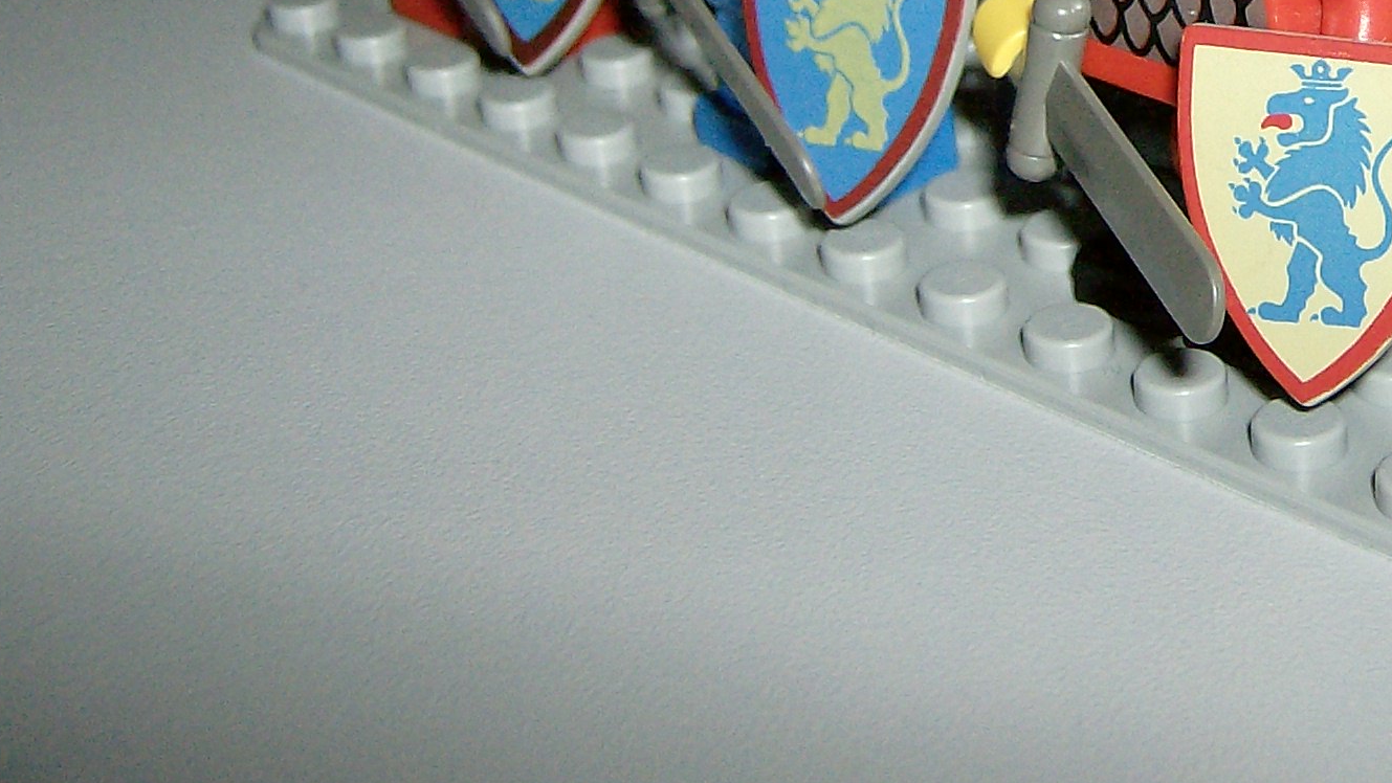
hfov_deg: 24.4
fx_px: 3064
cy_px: -70
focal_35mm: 83
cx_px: 1417
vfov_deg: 14.3
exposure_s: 1/60
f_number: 2.8
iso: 200
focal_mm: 6
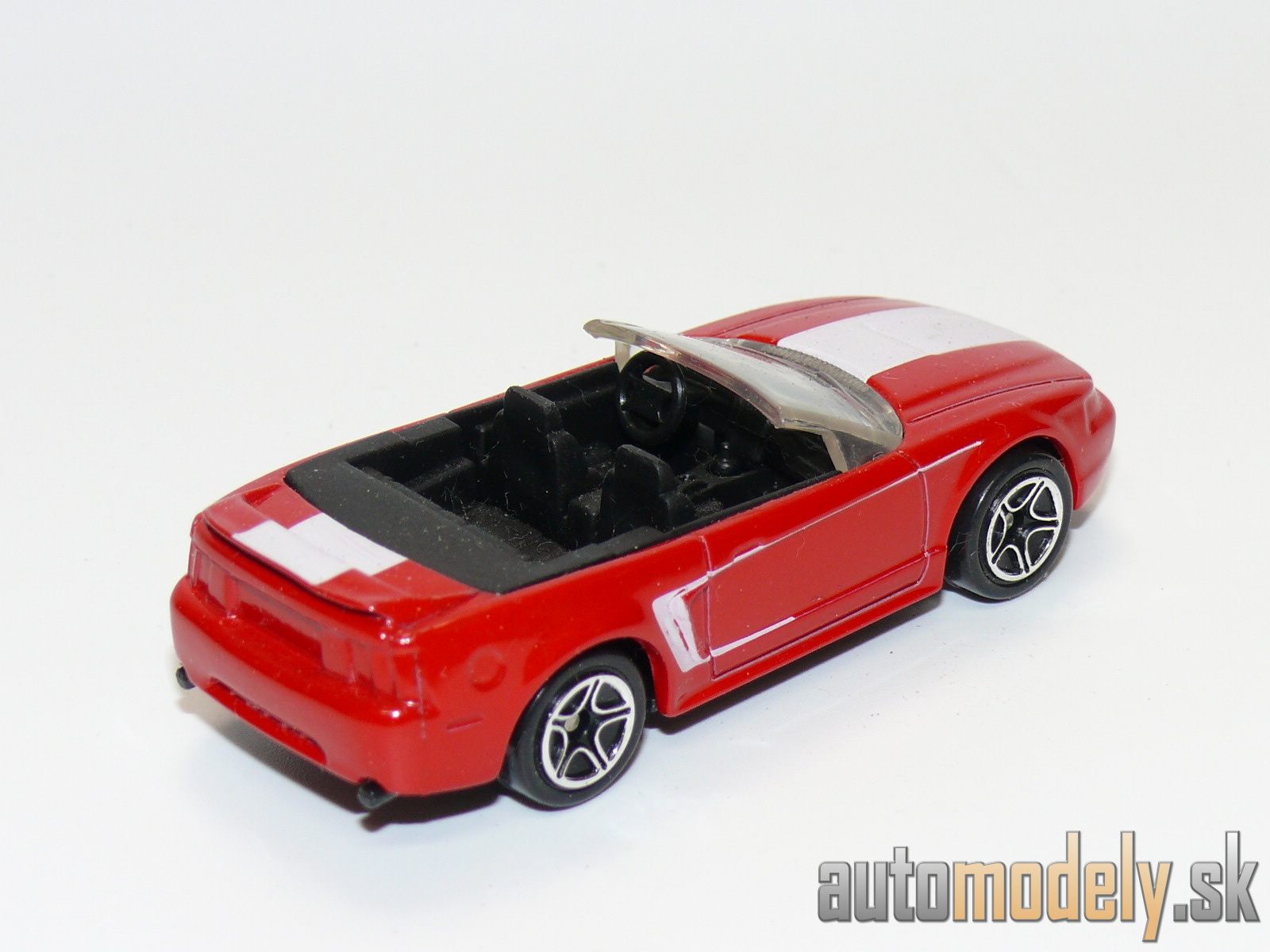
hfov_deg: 19.1
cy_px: 476
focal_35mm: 103
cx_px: 635
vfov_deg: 14.4
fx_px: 3779
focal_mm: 13.5
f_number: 4
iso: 100
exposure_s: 1/30
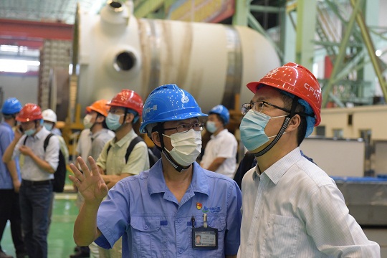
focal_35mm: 70
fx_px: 752
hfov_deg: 28.8
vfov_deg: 19.5
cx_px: 194
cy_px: 129
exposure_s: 1/80
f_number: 5
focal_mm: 70
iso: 6400
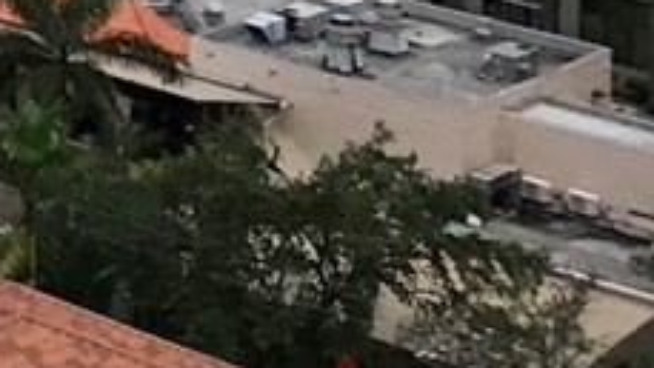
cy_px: -996
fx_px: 3695
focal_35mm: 213
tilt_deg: -2.5
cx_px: -1625
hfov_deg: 7.9
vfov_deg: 5.2
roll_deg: +1.0
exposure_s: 1/1880
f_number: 1.8
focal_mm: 3.99
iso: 20
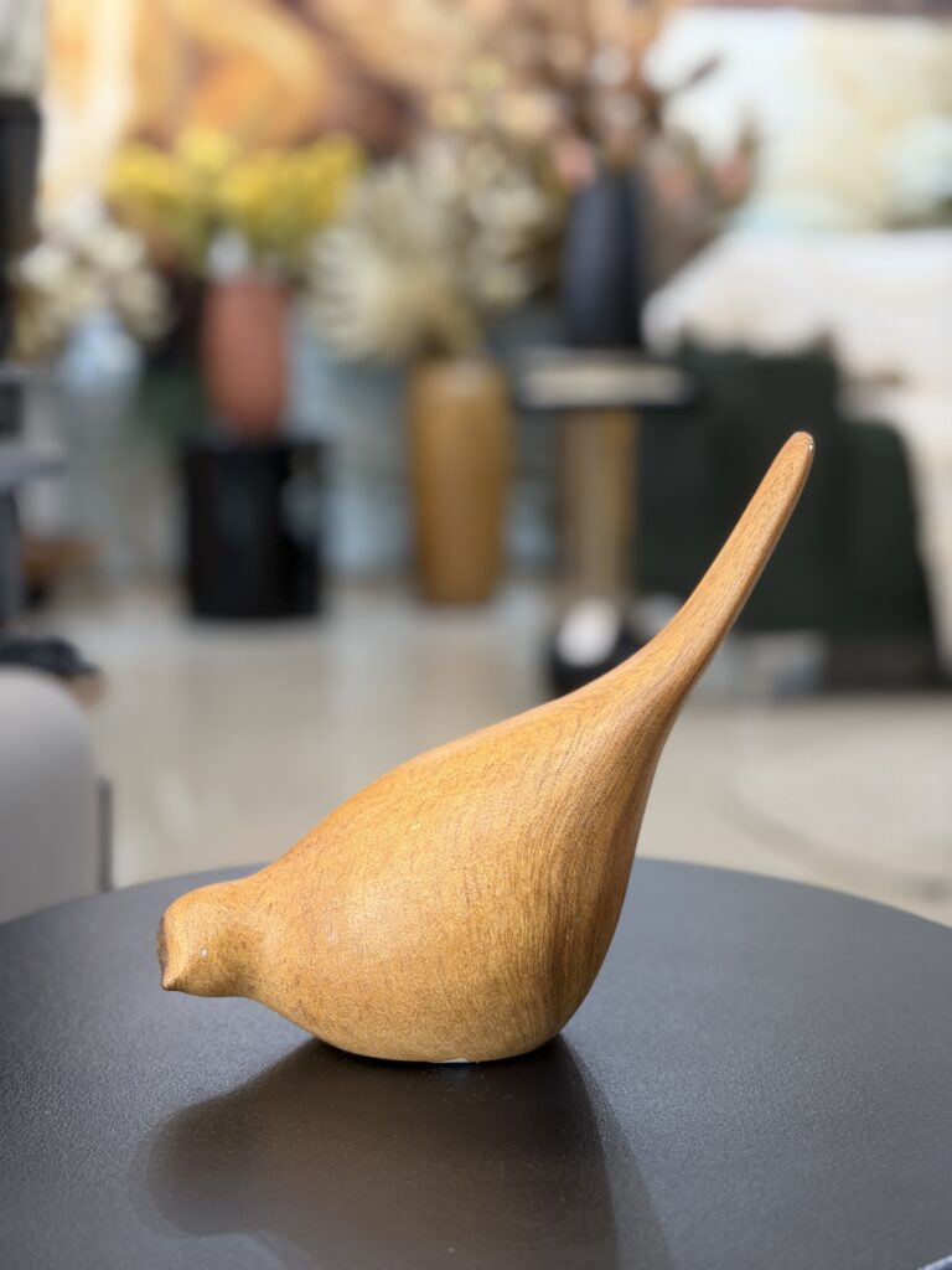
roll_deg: -1.1
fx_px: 1760
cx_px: 476
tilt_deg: -8.9
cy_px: 635
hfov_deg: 30.3
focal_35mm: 48
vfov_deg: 39.7
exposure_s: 1/60
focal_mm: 6.76
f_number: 1.78
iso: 160
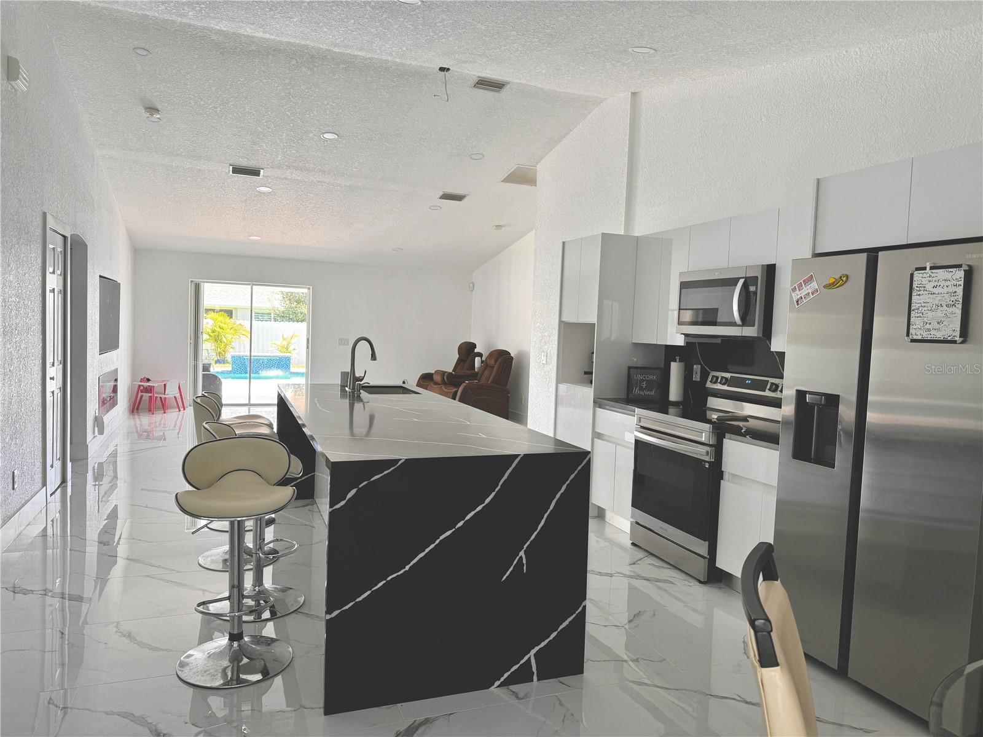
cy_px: 368
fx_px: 682
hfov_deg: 71.6
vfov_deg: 56.8
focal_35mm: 24
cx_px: 492
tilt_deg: -4.3
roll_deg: -1.8
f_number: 1.78
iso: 100
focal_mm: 6.76
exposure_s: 1/121
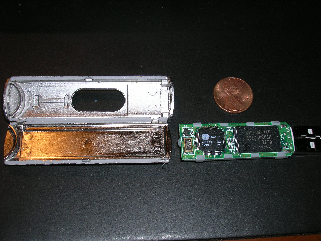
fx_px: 389
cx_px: 160
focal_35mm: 42
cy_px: 120
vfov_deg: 34.3
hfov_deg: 44.8
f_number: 5.2
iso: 50
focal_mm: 7
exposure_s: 1/60.1
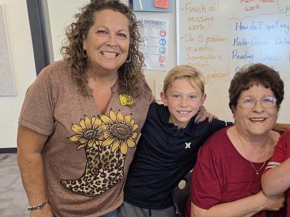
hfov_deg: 49.8
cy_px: 153
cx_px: 177
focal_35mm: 37
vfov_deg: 38.0
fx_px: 310
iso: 640
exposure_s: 1/120
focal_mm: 5.4
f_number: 1.8
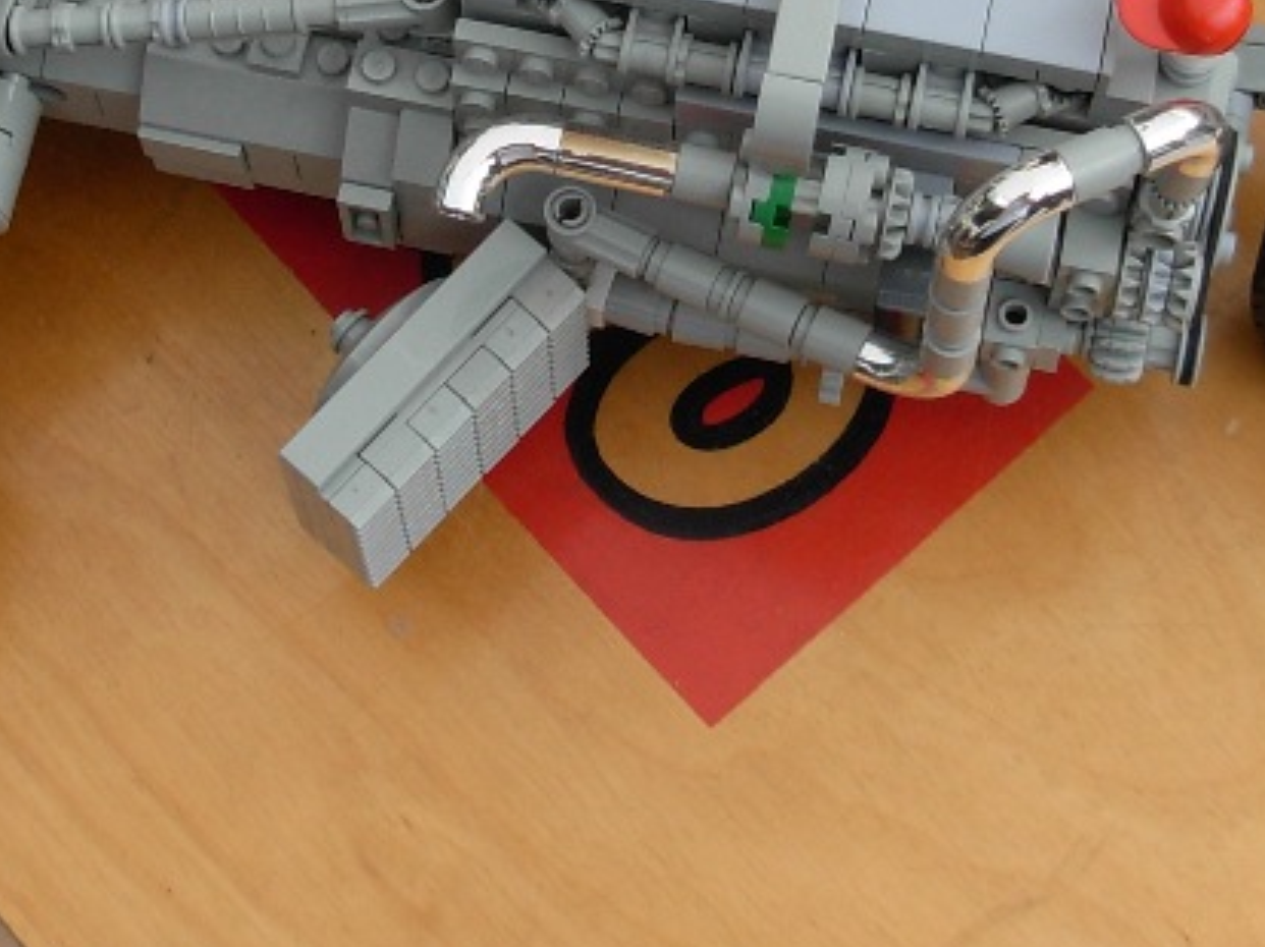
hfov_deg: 20.9
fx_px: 3433
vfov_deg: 15.4
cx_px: 620
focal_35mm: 94
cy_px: -37
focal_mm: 6.3
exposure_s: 1/304
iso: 79
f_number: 2.9
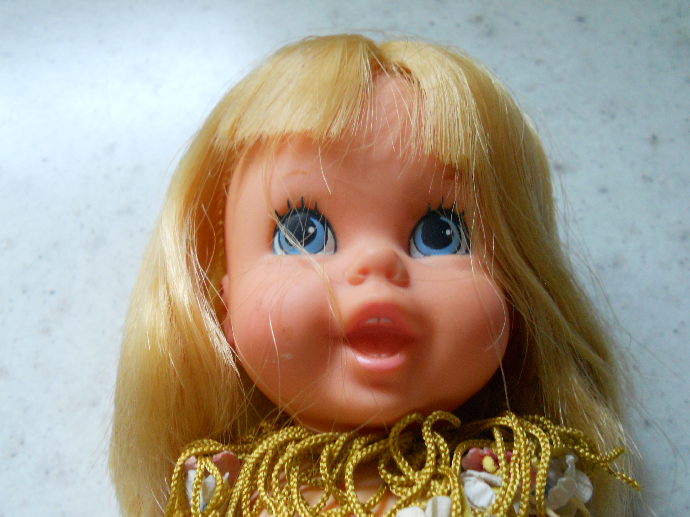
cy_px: 258
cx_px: 345
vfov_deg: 44.2
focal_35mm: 32
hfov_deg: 56.8
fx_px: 638
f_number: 3.5
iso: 400
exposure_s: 1/30
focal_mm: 5.8
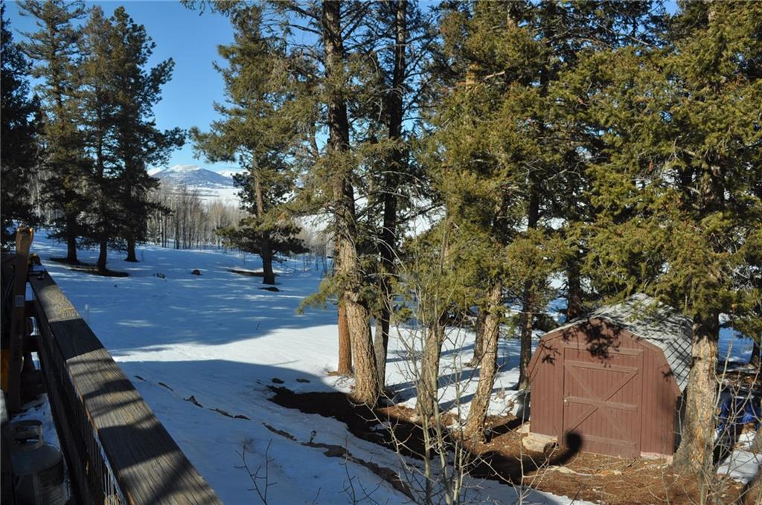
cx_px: 381
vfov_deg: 39.8
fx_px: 697
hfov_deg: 57.3
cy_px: 252
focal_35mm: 33
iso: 200
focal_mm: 22
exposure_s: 1/400
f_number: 10
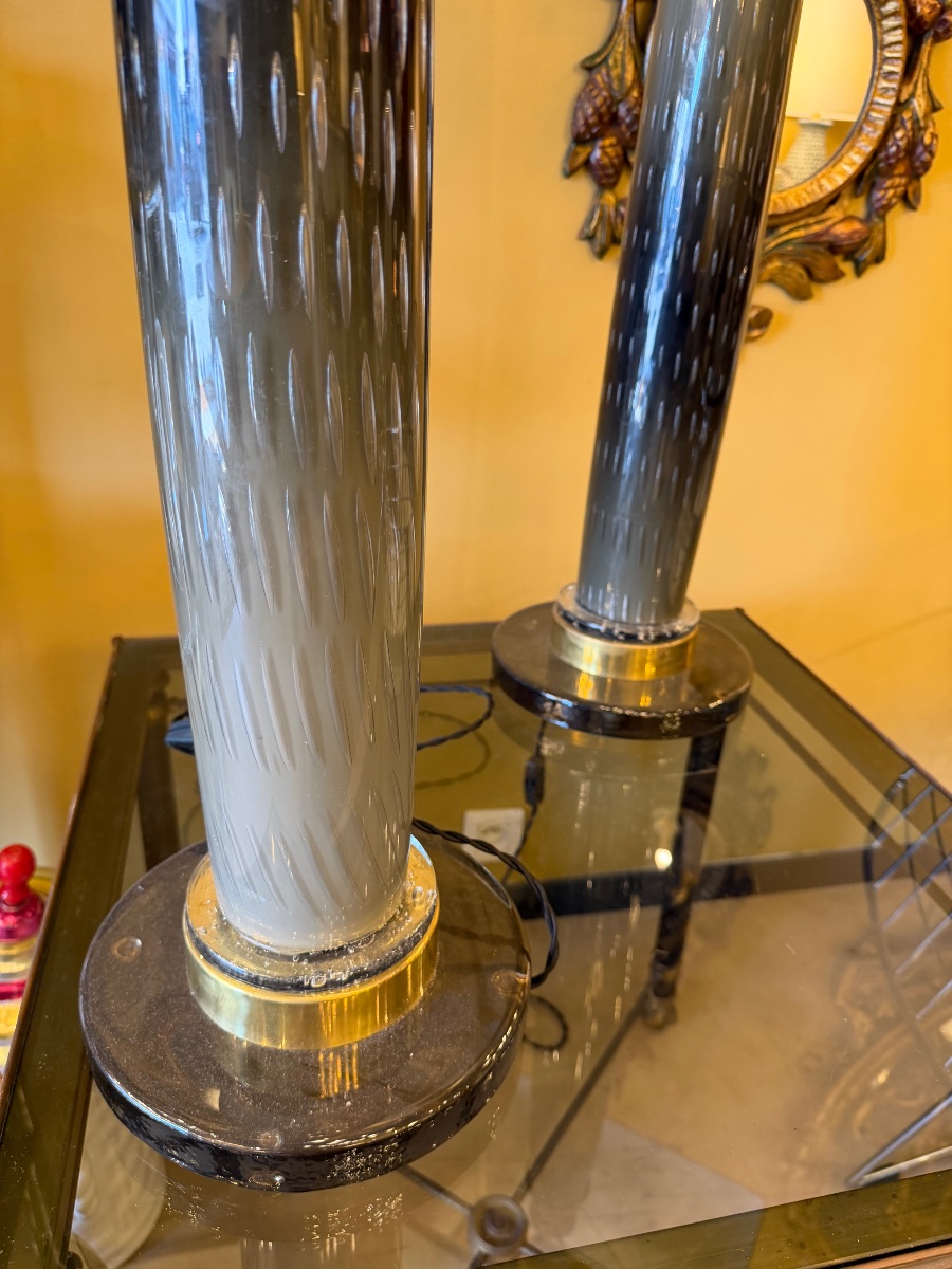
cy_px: 634
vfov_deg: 71.6
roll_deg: -4.3
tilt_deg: -25.6
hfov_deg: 56.8
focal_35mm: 24
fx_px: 880
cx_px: 476
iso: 160
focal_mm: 6.76
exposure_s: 1/50
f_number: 1.78
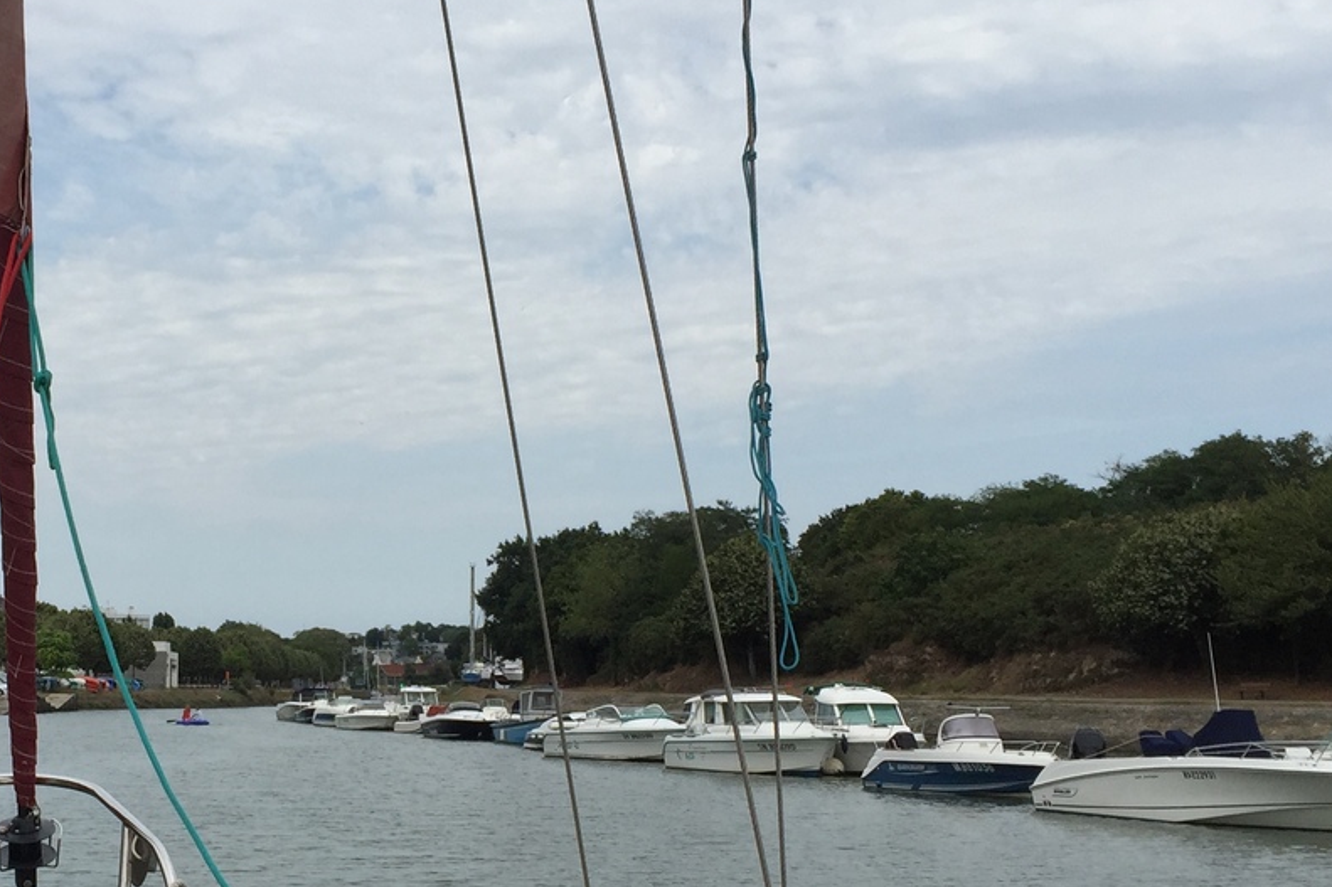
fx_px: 2256
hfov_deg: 32.3
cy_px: 584
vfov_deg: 22.2
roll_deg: -0.9
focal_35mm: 61
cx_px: 332
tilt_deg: +3.3
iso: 32
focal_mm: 4.15
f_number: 2.2
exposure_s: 1/2326
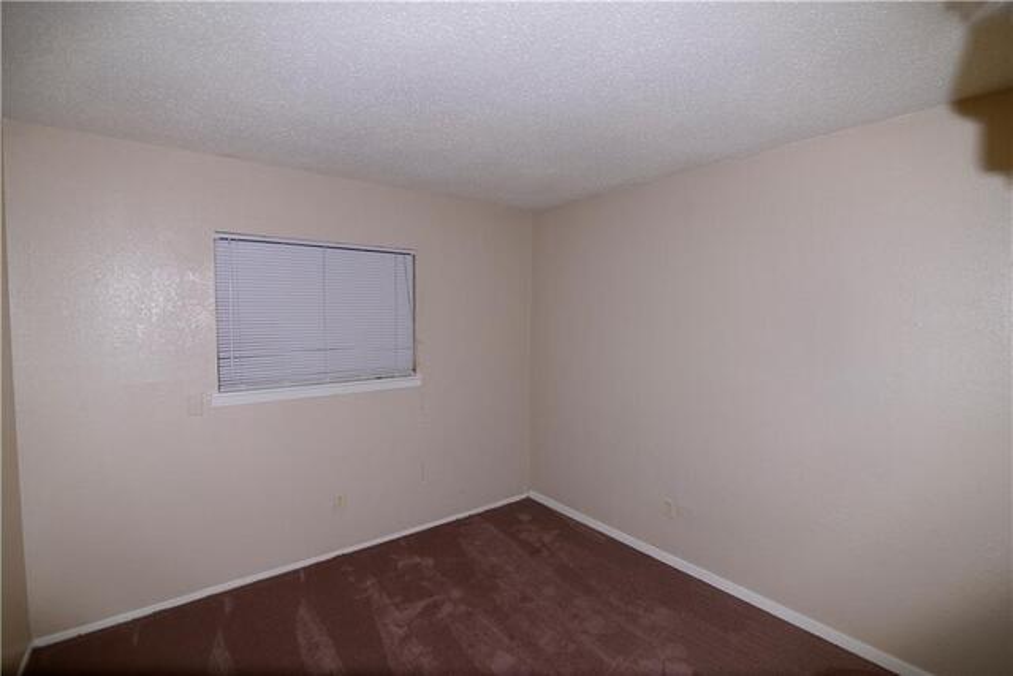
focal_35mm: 16
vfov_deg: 73.8
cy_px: 338
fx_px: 450
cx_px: 506
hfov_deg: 96.7
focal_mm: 16
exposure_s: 1/250
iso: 100
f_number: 3.5
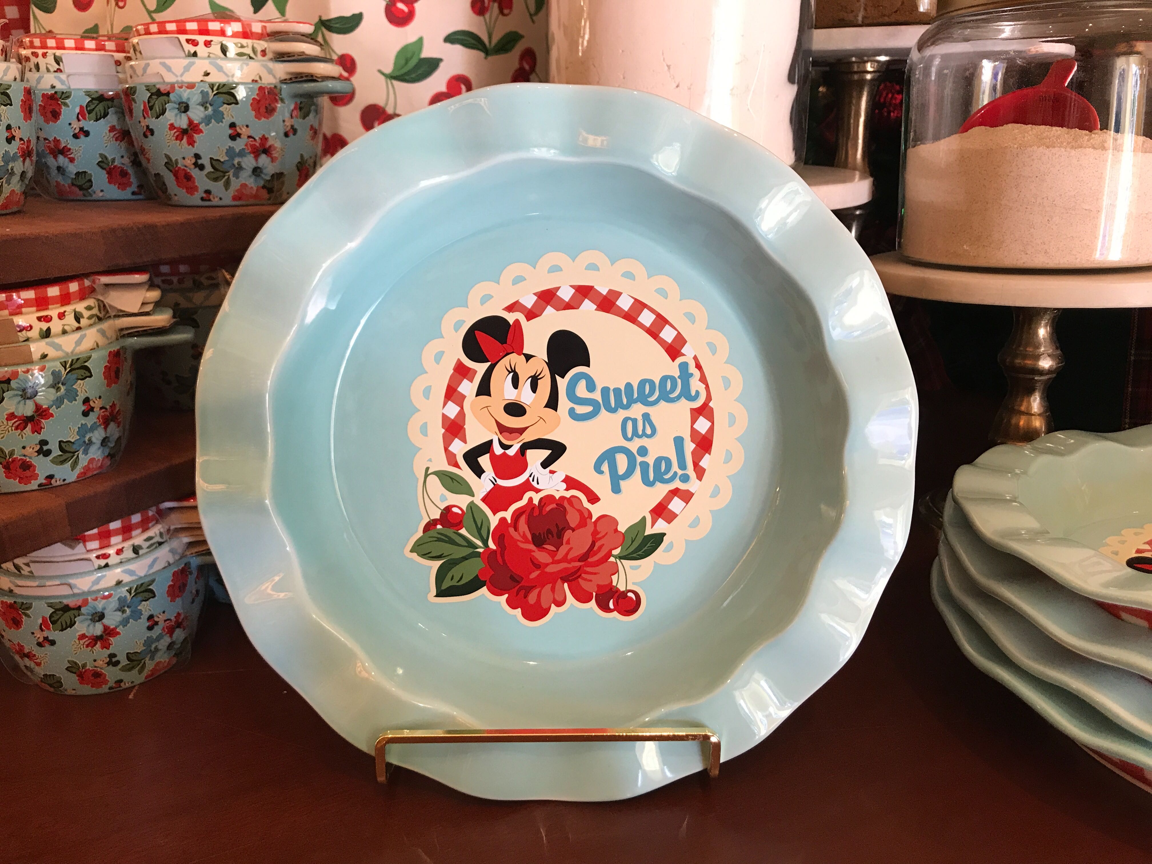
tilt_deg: -16.9
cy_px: 432
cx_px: 576
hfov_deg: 63.4
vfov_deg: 49.7
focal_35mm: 28
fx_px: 932
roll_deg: +0.6
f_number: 1.8
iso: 40
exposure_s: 1/24
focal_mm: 3.99
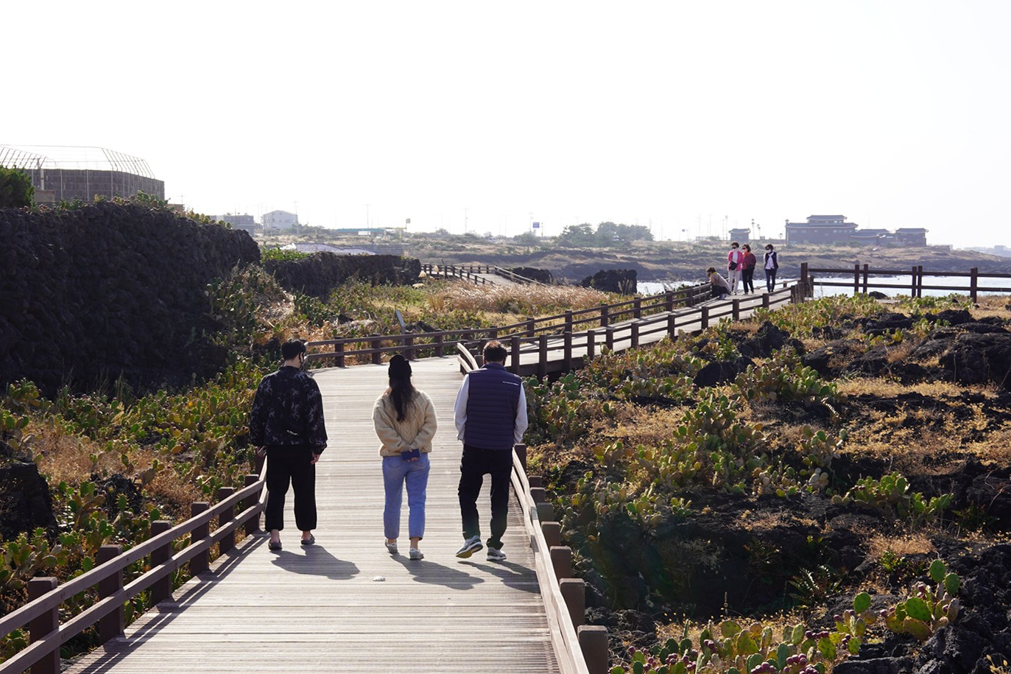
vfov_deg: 26.3
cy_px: 460
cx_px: 458
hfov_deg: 38.9
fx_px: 1432
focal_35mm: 51
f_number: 10
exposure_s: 1/100
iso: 100
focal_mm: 35
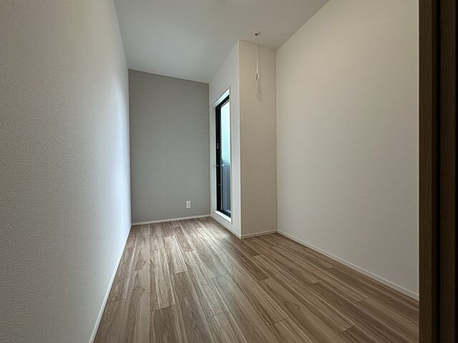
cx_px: 229
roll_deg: +0.7
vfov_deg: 85.7
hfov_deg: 102.1
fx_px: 185
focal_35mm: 14
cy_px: 172
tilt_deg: -0.4
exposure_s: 1/120
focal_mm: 2.22
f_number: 2.2
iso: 100
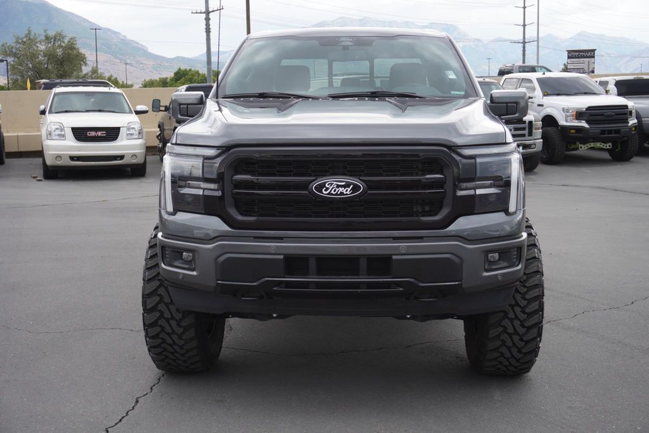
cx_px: 324
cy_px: 216
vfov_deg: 29.0
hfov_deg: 42.3
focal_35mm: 46
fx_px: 839
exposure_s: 1/100
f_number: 5.6
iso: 100
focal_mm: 31
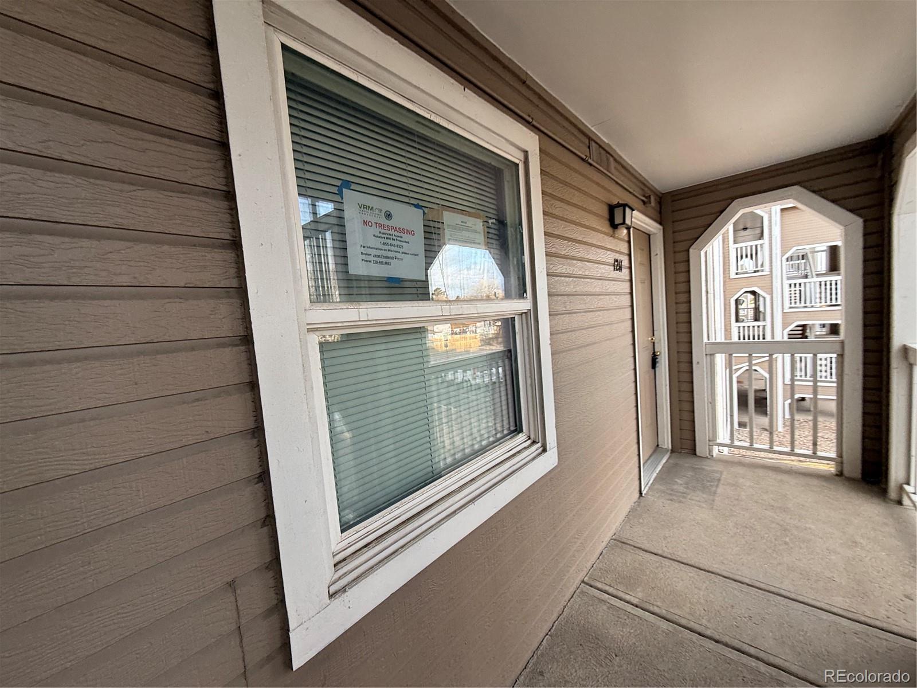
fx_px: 371
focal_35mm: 14
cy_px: 344
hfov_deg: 102.1
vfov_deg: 85.7
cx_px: 458
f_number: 2.2
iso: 50
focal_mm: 2.22
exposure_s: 1/99
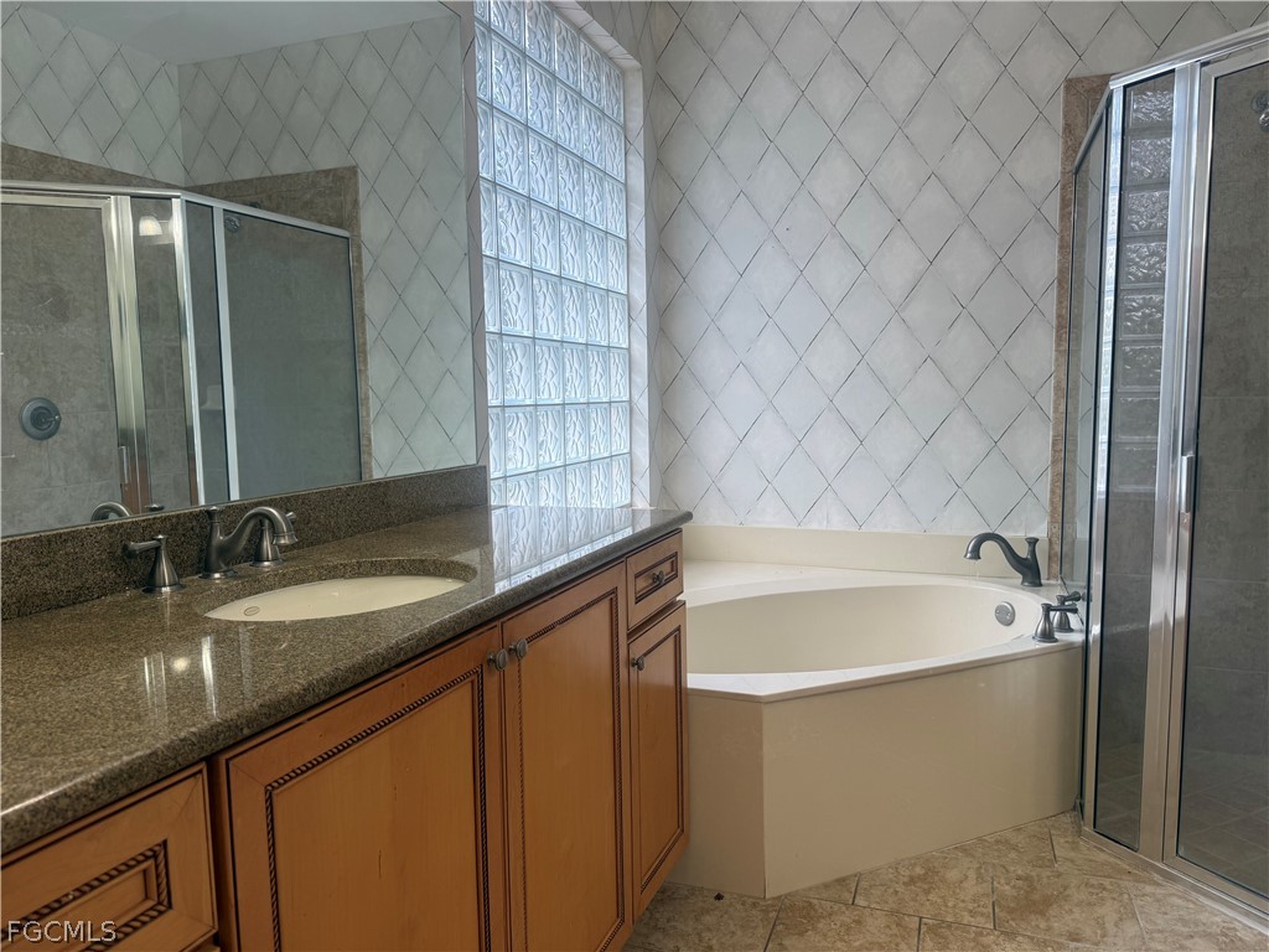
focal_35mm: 24
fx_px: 880
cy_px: 476
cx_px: 634
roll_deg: +0.3
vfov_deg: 56.8
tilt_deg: -5.4
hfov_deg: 71.6
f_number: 1.78
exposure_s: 1/120
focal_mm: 6.76
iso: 50
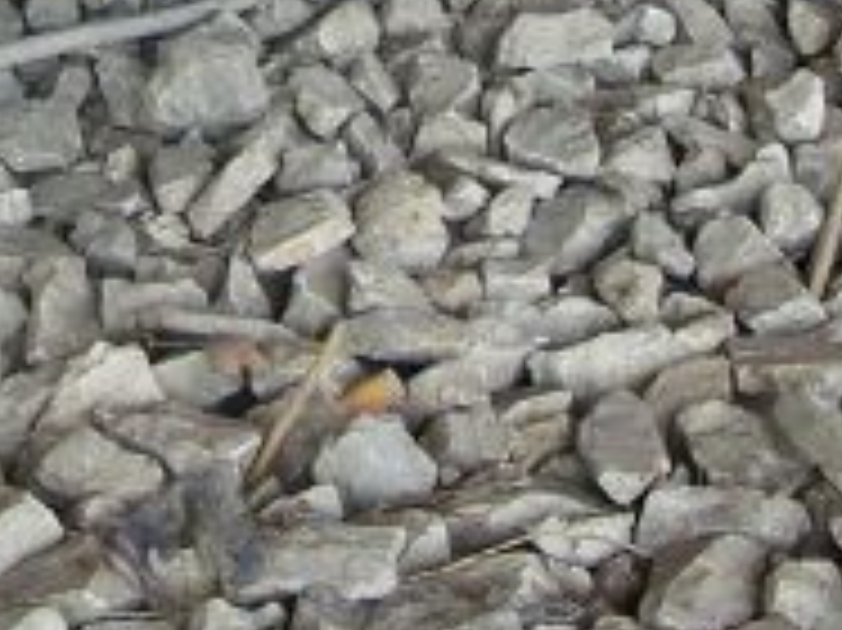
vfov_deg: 7.1
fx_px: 4983
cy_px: -302
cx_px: 234
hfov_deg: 9.6
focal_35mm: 205
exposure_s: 1/250
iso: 80
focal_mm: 8
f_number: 3
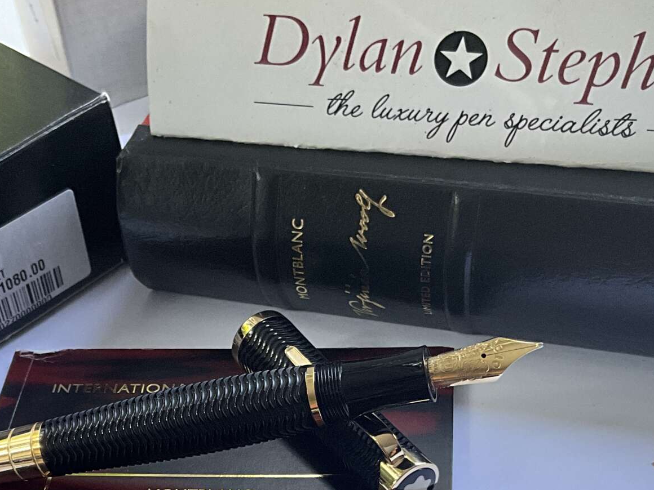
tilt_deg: -49.5
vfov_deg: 21.9
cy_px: 520
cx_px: 264
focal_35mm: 64
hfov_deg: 30.2
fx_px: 1209
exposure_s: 1/122
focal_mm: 3
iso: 64
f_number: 1.8
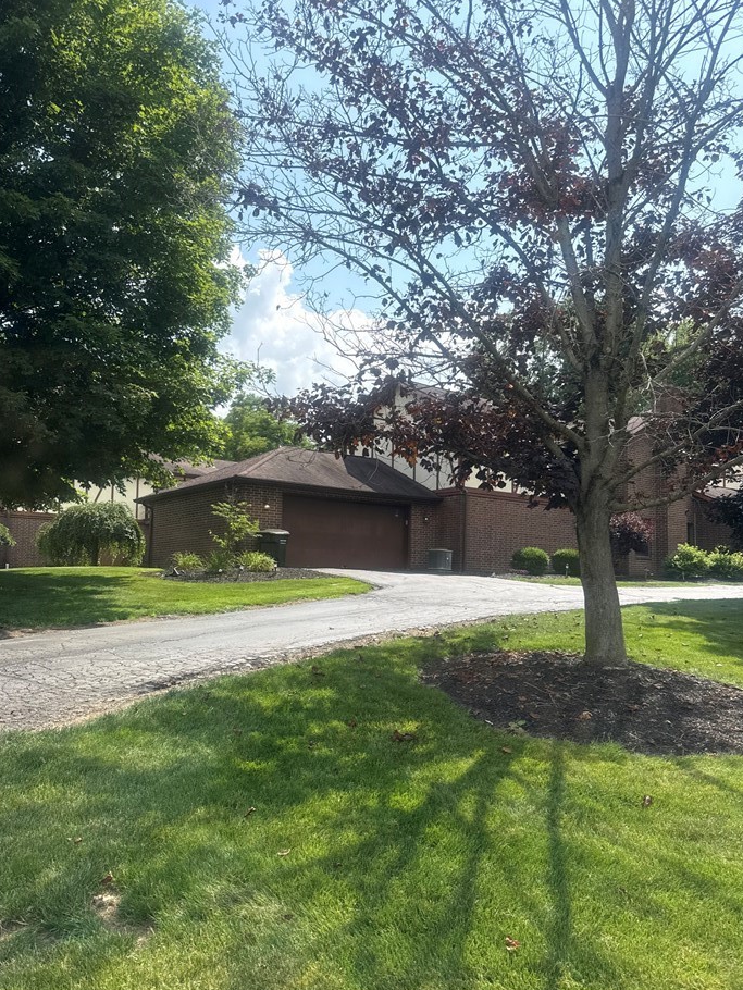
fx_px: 772
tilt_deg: +4.5
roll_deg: -1.0
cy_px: 532
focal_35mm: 27
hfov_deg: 51.4
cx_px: 364
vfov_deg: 65.2
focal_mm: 6.76
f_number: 1.78
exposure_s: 1/4975
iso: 100
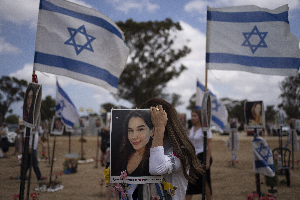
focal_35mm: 35
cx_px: 150
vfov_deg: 37.9
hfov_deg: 54.4
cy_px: 100
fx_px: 292
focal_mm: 35
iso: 400
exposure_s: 1/26000
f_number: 2
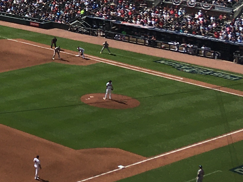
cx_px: -150
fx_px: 940
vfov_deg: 10.8
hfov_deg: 13.6
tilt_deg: -6.1
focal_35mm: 134
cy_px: -53
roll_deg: +0.4
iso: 25
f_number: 2.2
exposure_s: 1/2747
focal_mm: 4.15
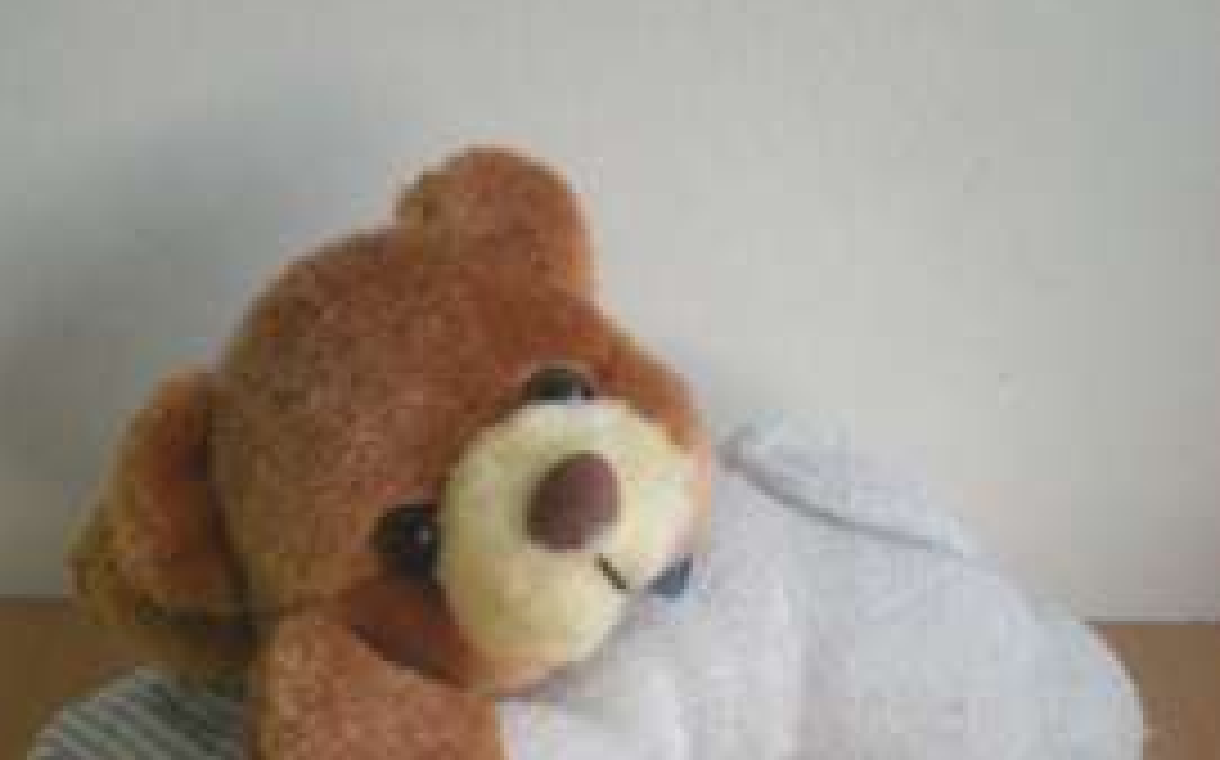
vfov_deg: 22.0
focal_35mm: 58
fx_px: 1927
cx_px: 576
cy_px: 639
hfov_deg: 35.1
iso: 657
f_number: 3.1
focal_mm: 6.3
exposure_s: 1/8
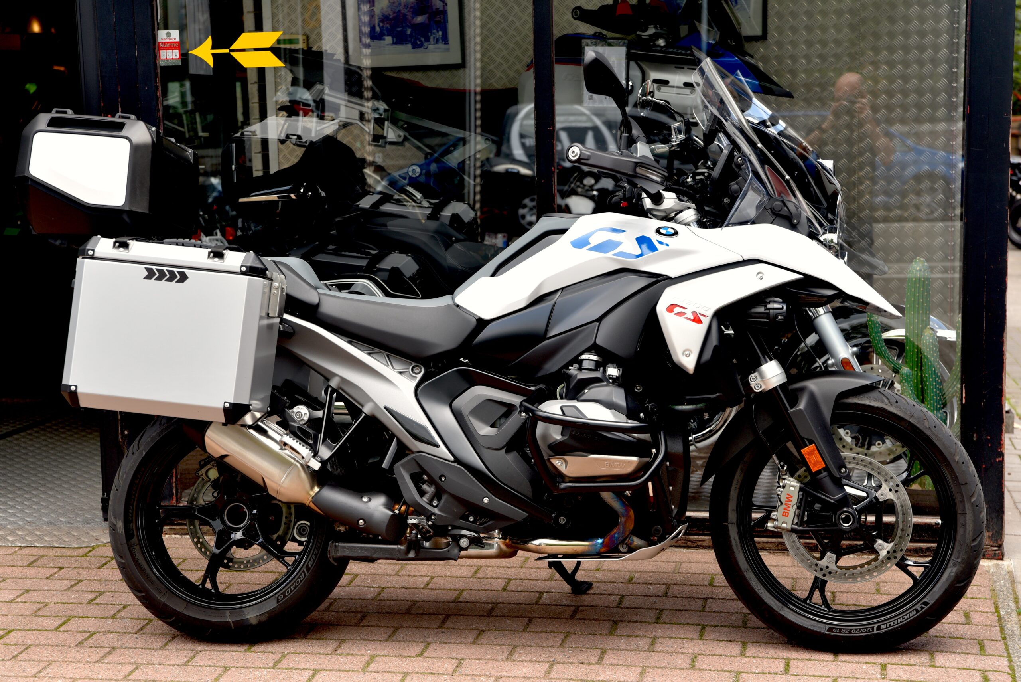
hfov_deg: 32.4
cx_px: 510
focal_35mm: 62
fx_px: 1759
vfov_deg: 21.9
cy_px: 341
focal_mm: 62
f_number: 5
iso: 200
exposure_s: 1/100
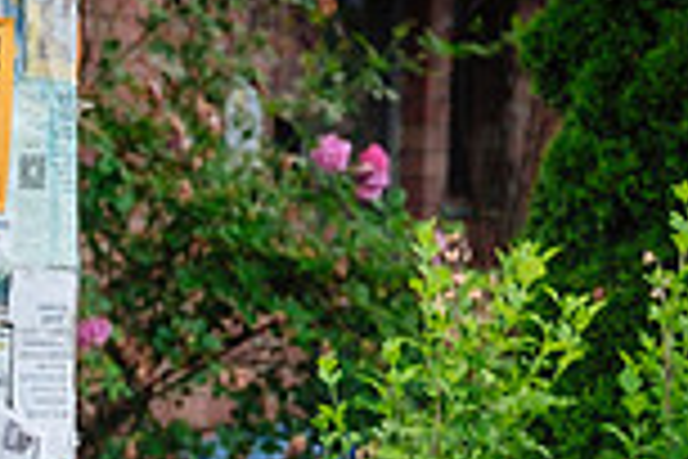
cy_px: 526
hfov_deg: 3.1
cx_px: 134
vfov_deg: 2.0
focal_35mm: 674
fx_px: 12880
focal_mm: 98.2
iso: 500
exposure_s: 1/250
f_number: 2.8
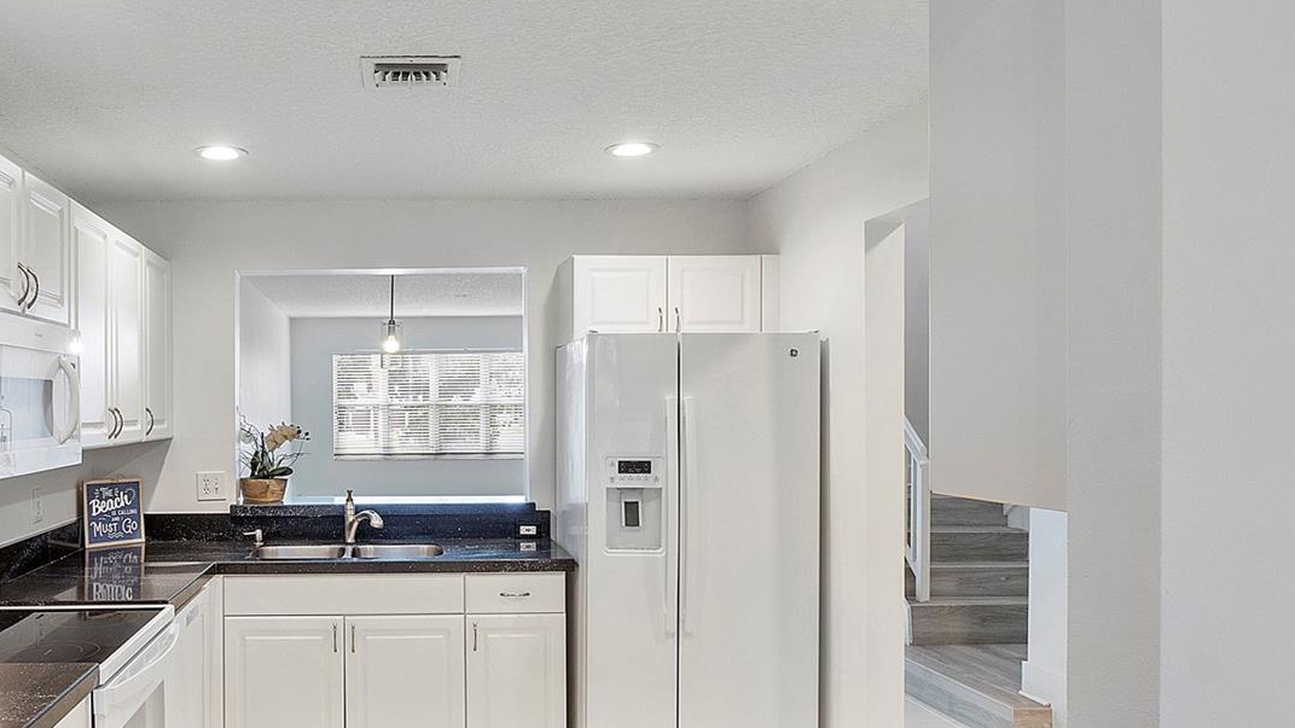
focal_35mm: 30
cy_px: 425
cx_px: 414
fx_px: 1030
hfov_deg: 62.4
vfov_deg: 38.8
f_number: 11
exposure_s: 1/3
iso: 160
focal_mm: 10
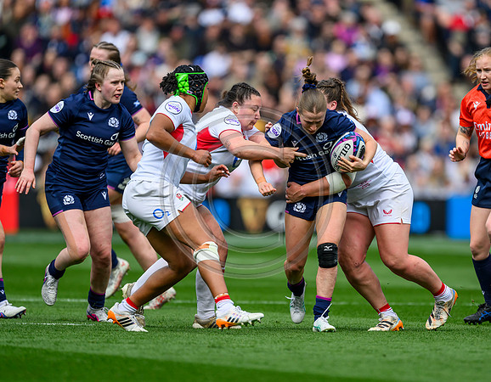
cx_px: 284
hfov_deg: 2.6
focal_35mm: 739
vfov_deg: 2.1
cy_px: 192
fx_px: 10629
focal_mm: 560
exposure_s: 1/2000
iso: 500
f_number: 4.5
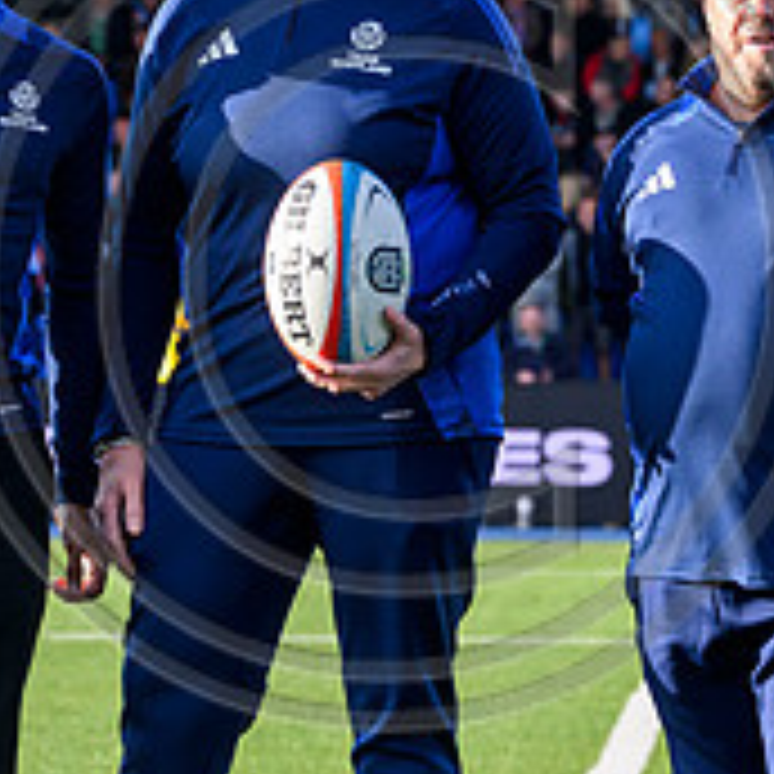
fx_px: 7260
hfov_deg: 6.1
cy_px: 274
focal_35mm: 287
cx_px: 483
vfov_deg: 6.1
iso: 500
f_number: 4.5
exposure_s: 1/1000
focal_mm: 86
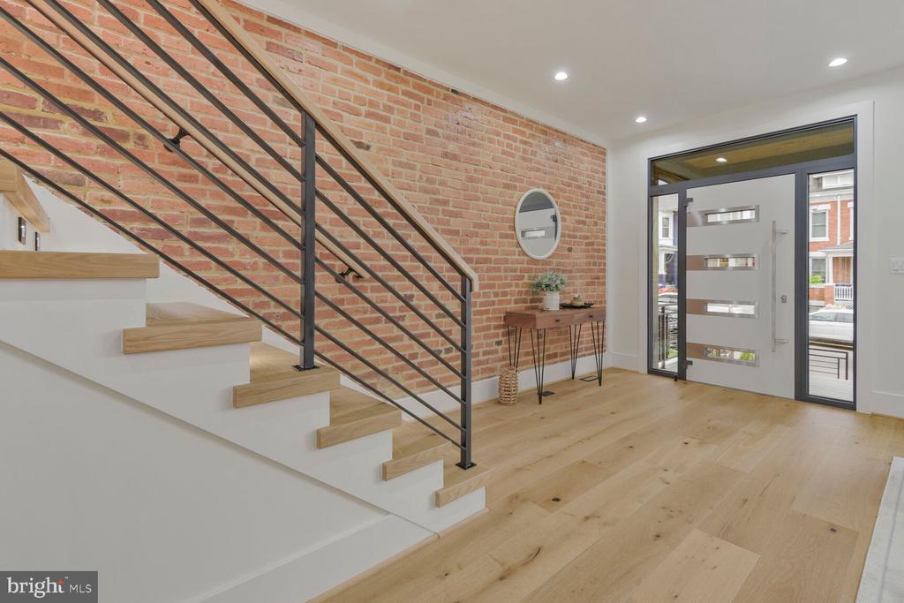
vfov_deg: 73.8
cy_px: 302
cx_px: 452
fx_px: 402
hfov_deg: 96.7
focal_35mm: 16
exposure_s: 1/3
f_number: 8
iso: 400
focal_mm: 16
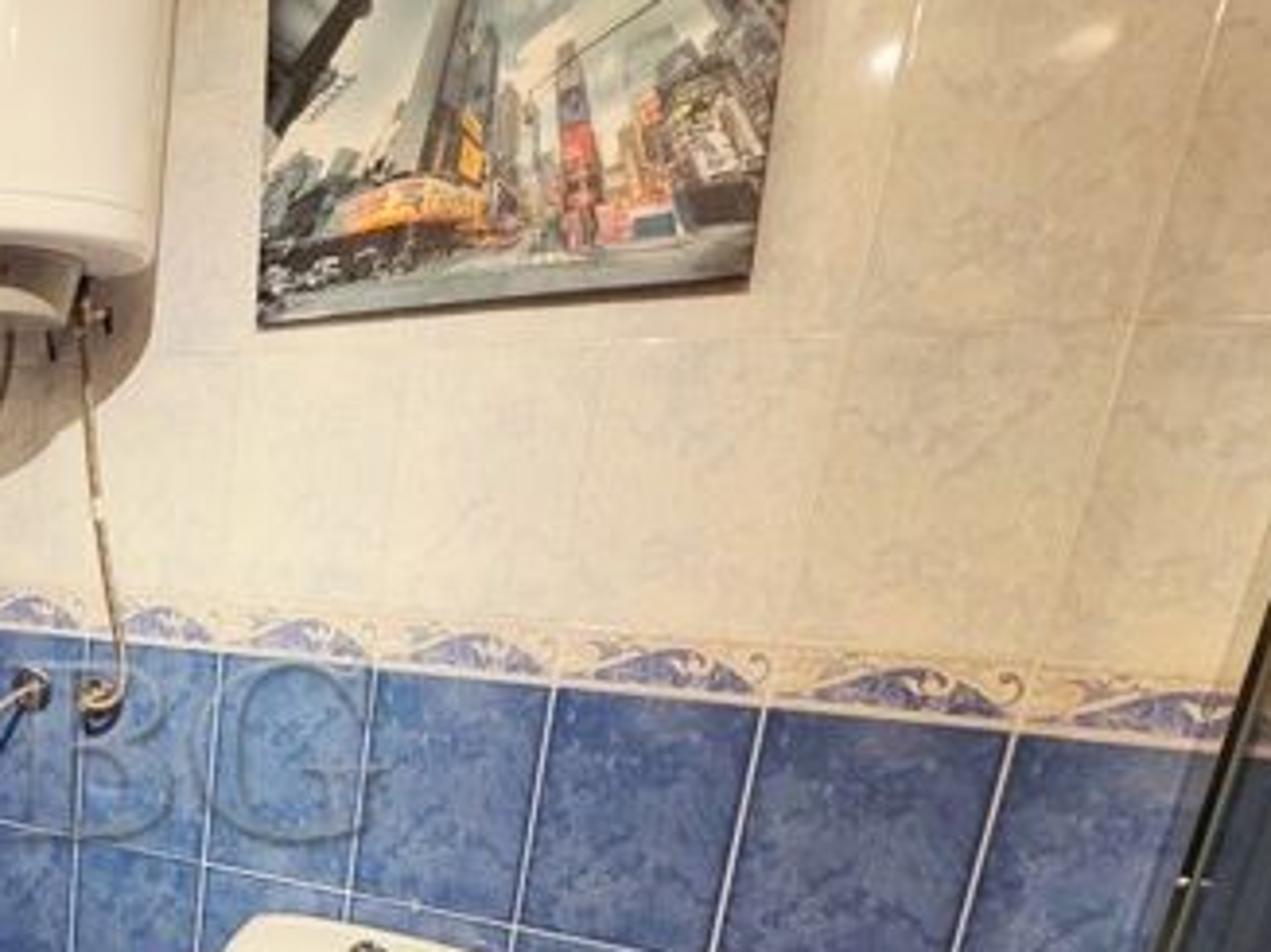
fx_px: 1028
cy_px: 773
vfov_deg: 46.8
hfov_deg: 50.7
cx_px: -10
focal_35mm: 28
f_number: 1.9
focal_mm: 2.2
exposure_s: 1/100
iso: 250
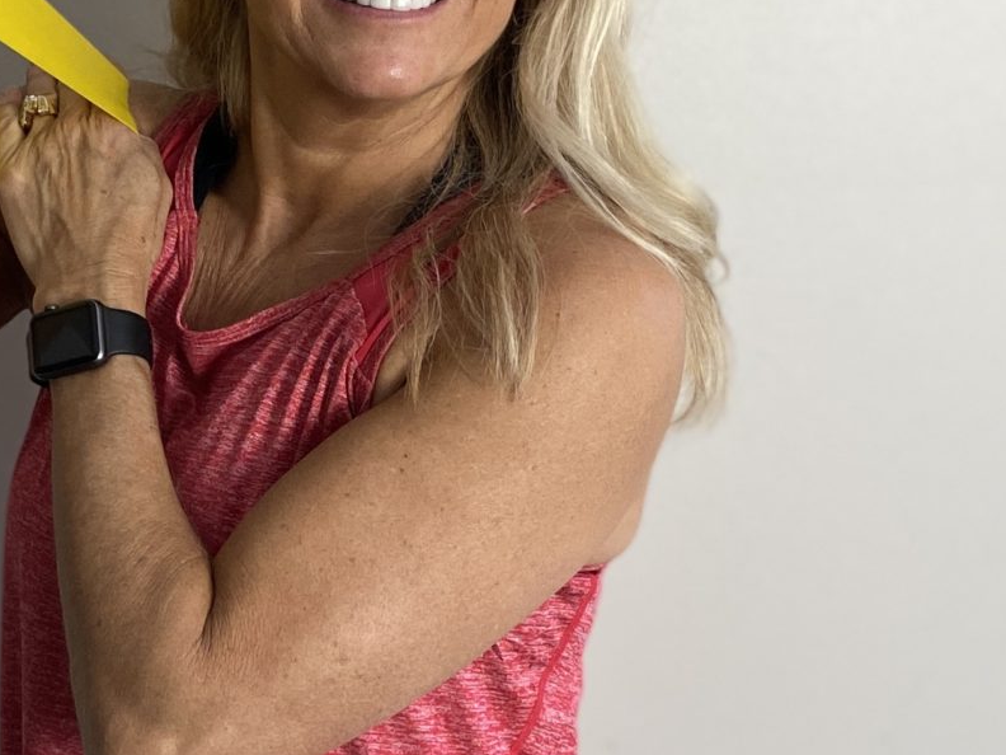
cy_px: 360
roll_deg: +2.1
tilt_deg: -12.5
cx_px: 156
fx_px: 2441
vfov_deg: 17.6
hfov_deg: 22.9
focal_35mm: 84
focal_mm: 4.25
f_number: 1.8
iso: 100
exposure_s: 1/60
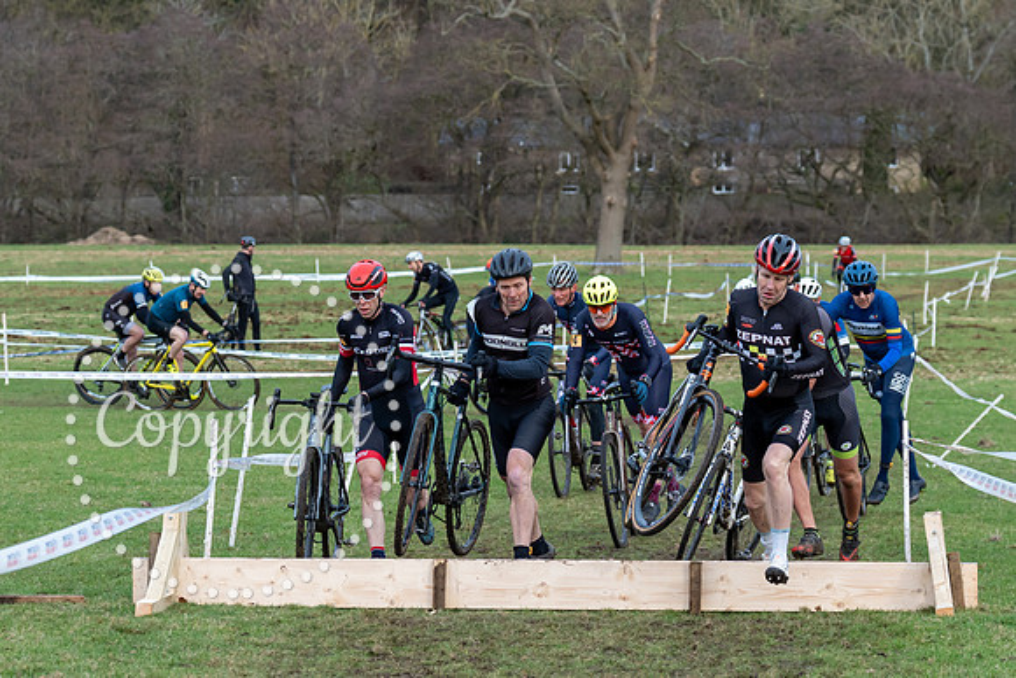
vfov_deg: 11.0
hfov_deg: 16.4
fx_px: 3525
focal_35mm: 125
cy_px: 306
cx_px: 510
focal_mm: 70
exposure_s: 1/1000
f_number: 3.5
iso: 1000
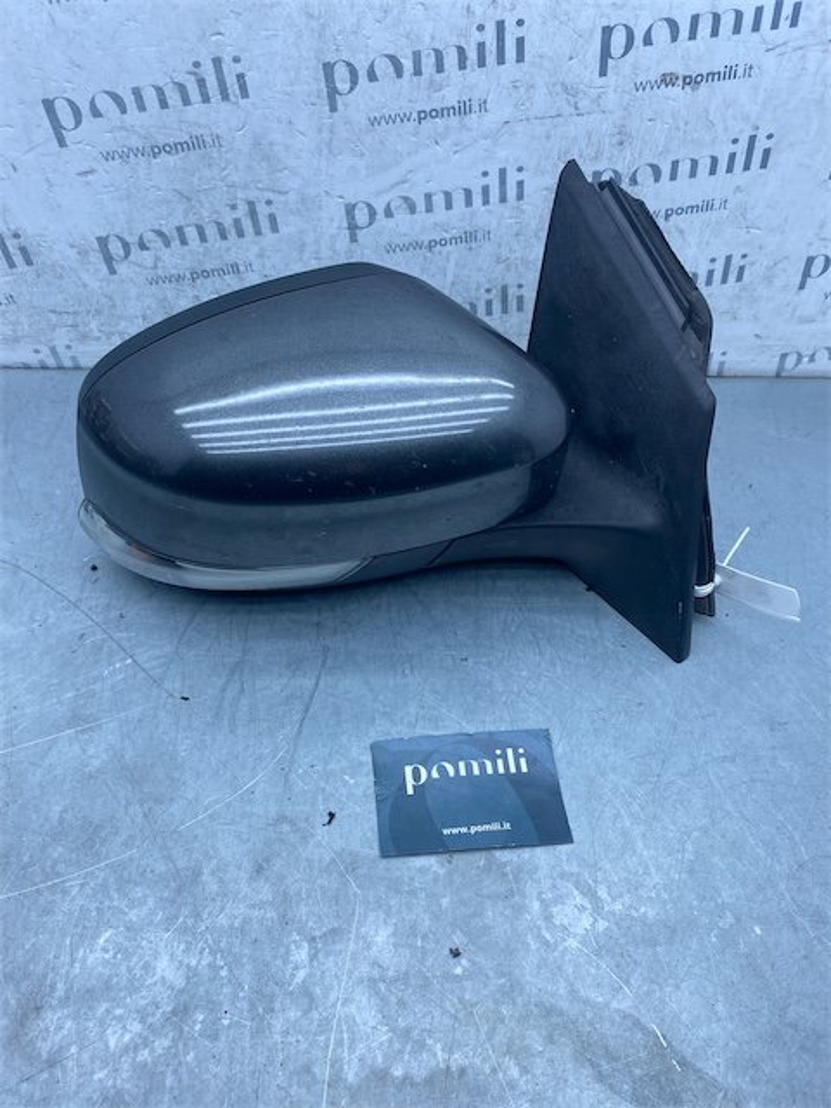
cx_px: 416
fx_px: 832
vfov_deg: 67.3
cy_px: 554
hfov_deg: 53.1
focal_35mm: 26
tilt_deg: -47.4
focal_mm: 4.25
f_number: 1.8
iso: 32
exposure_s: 1/669
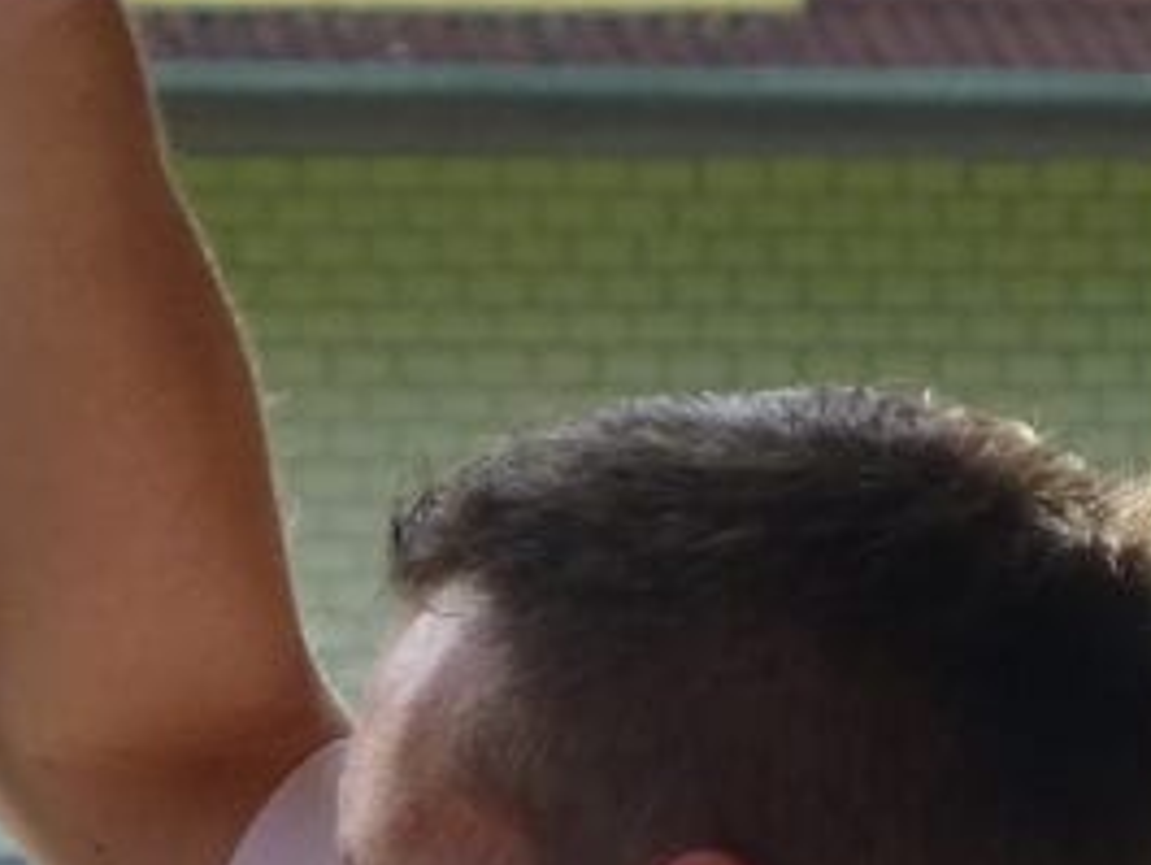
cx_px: -321
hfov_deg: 2.0
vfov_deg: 1.5
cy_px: 1117
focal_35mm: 984
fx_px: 32733
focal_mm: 41.3
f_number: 5.6
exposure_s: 1/125
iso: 100
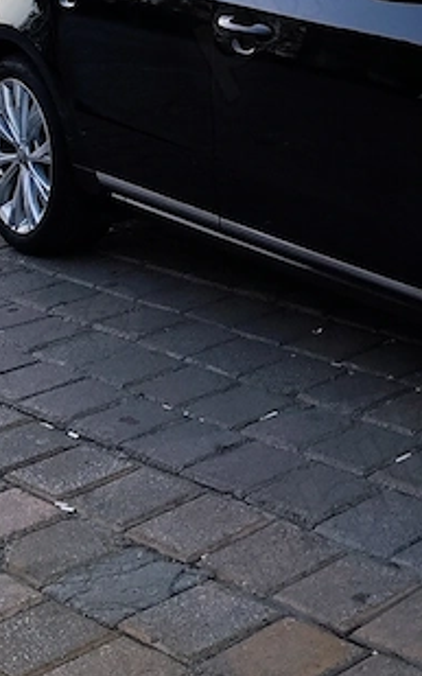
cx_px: 678
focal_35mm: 79
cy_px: -61
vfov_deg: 24.5
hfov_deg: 15.0
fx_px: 1454
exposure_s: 1/100
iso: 100
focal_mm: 6.14
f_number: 1.65
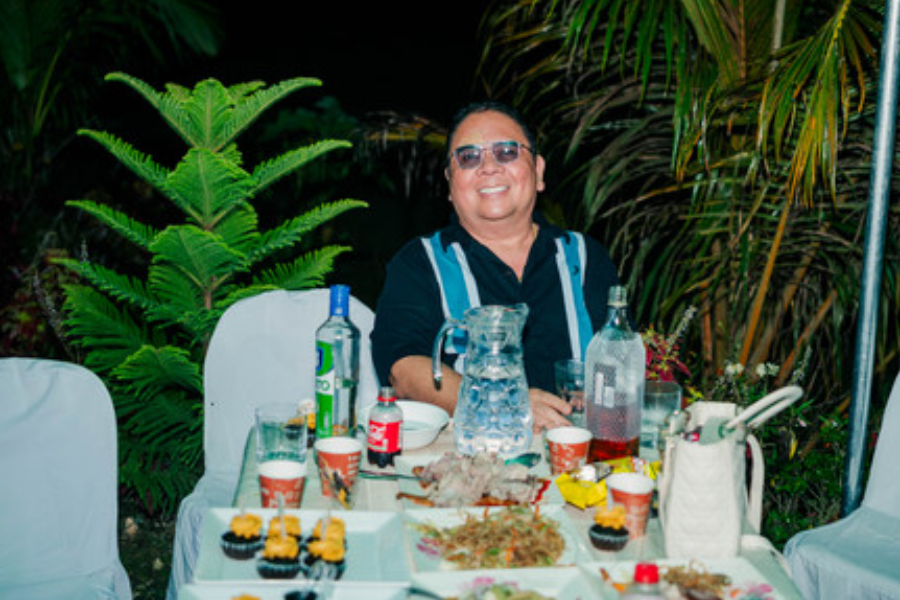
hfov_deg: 34.4
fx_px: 1449
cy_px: 296
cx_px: 514
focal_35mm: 58
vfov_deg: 23.4
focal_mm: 50
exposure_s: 1/200
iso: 800
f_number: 2.8
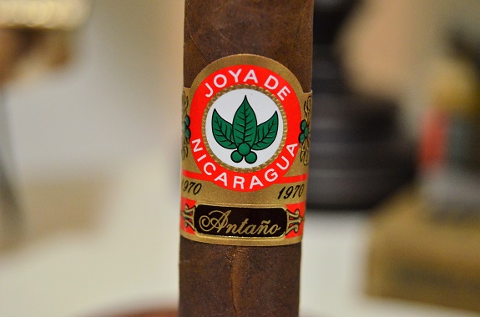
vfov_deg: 16.5
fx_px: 1097
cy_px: 158
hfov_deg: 24.7
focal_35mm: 82
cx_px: 240
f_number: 5.6
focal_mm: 55
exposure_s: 1/25
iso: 3200
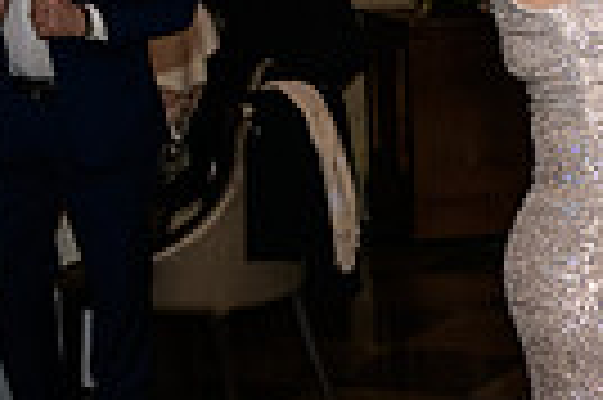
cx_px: 886
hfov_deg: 17.7
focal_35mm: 104
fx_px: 1740
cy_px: 200
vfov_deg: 13.1
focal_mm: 24
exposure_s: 1/125
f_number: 3.2
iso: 1600
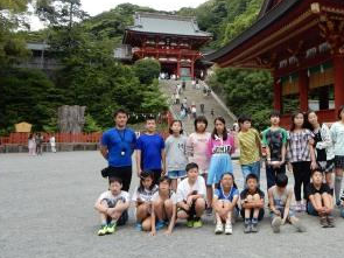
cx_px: 252
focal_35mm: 38
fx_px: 377
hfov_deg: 47.4
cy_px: 96
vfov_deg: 37.5
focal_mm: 4.5
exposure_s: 1/320
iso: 125
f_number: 3.7
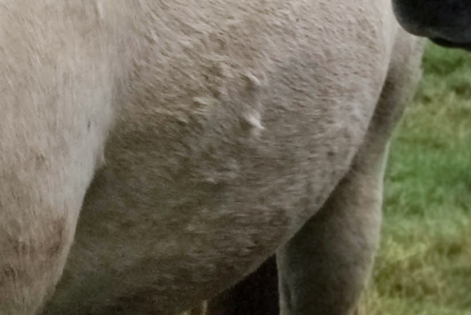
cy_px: -301
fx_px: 4257
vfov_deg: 4.2
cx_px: 531
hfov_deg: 6.3
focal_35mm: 325
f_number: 11
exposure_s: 1/500
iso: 800
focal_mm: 46
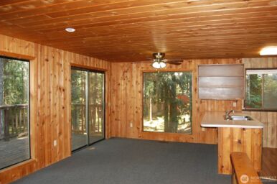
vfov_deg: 46.2
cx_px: 138
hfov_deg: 65.6
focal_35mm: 28
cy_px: 90
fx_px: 215
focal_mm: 18
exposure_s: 1/60
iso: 400
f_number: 3.5
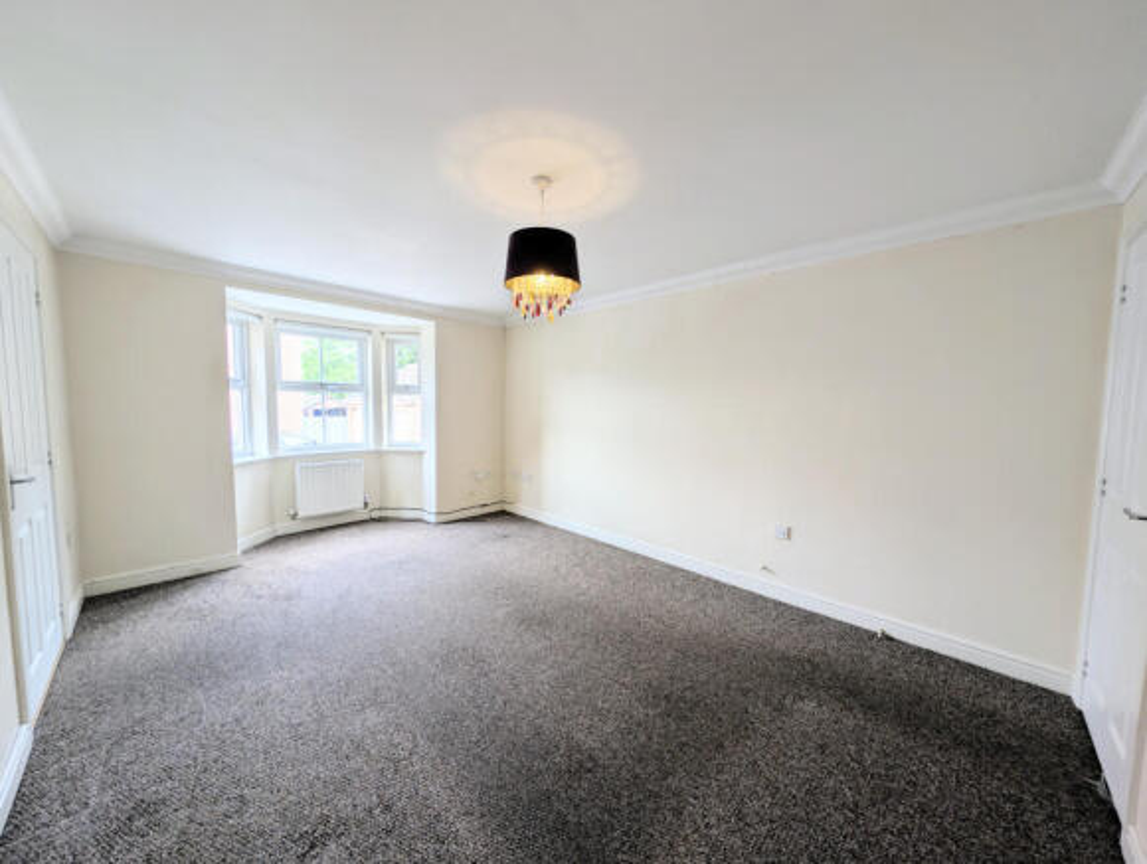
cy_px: 432
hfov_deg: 110.4
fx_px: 398
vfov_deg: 94.7
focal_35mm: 12
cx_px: 574
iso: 39
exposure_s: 1/77
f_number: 1.95
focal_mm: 2.23
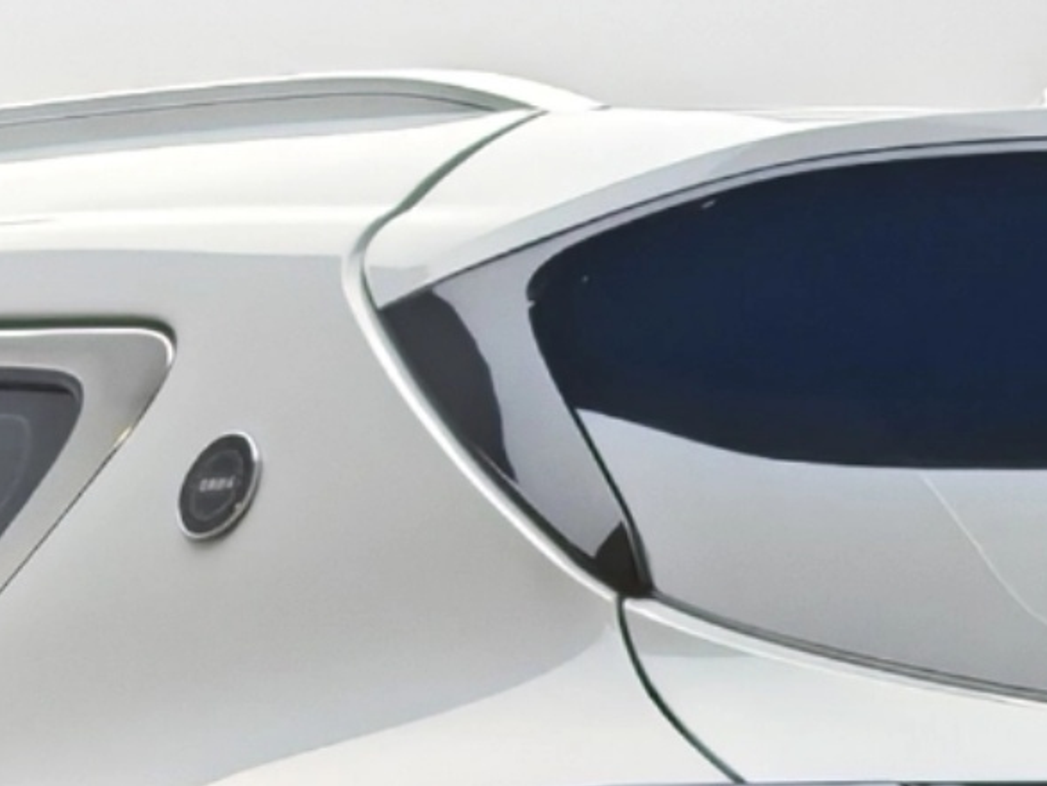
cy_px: 1401
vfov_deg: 3.8
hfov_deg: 5.1
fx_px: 11650
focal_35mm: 385
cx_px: 298
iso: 64
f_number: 1.6
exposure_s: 1/130
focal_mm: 7.62
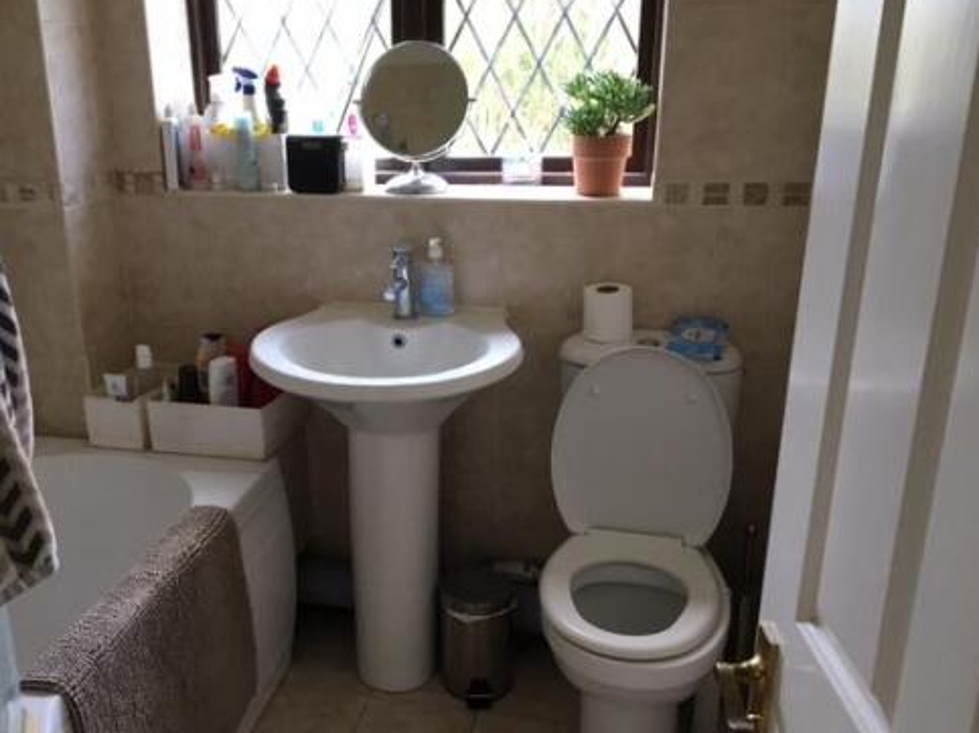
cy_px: 398
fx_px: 990
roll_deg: +1.2
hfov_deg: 52.3
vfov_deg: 40.6
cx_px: 396
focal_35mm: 35
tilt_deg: -20.4
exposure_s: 1/33
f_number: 2.2
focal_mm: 4.15
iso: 40
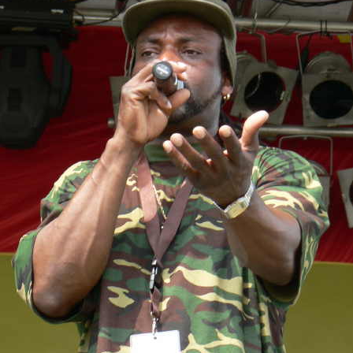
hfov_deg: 8.0
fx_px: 2527
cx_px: 176
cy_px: 195
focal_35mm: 219
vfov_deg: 8.0
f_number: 4
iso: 64
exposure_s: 1/125
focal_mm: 31.6
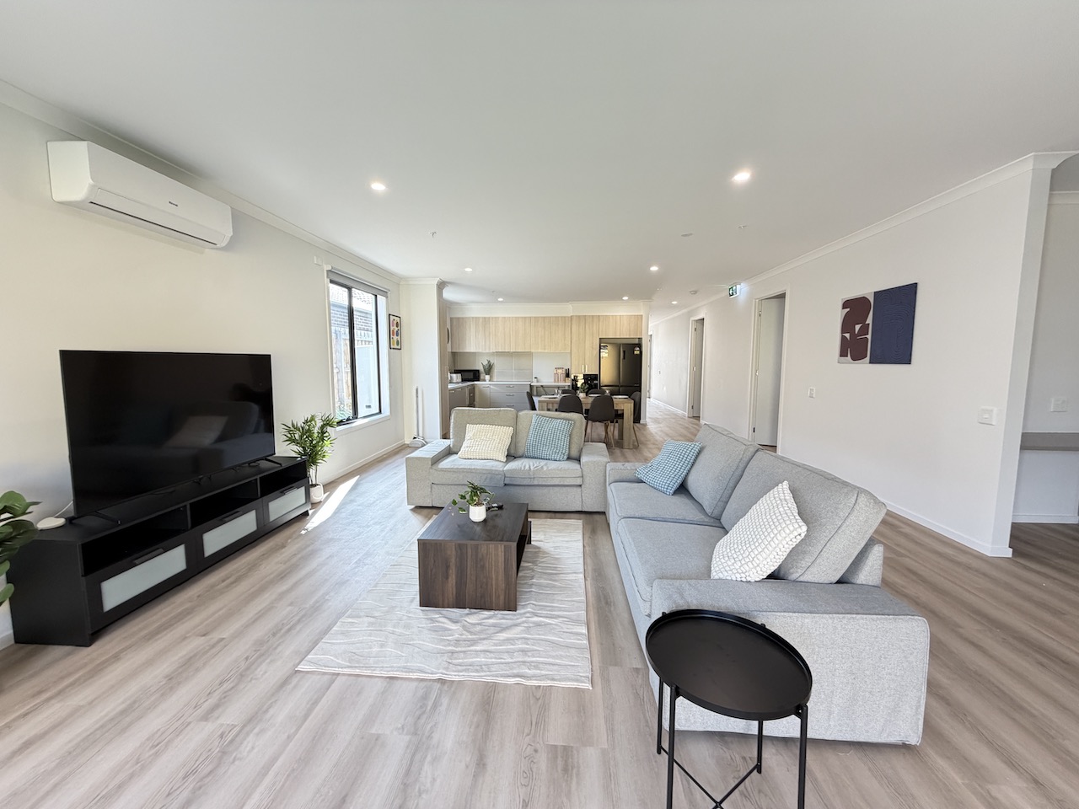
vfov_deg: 85.7
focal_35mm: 14
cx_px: 540
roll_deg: +0.3
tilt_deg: -5.5
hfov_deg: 102.1
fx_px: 436
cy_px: 404
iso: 250
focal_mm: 2.22
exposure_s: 1/100
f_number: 2.2
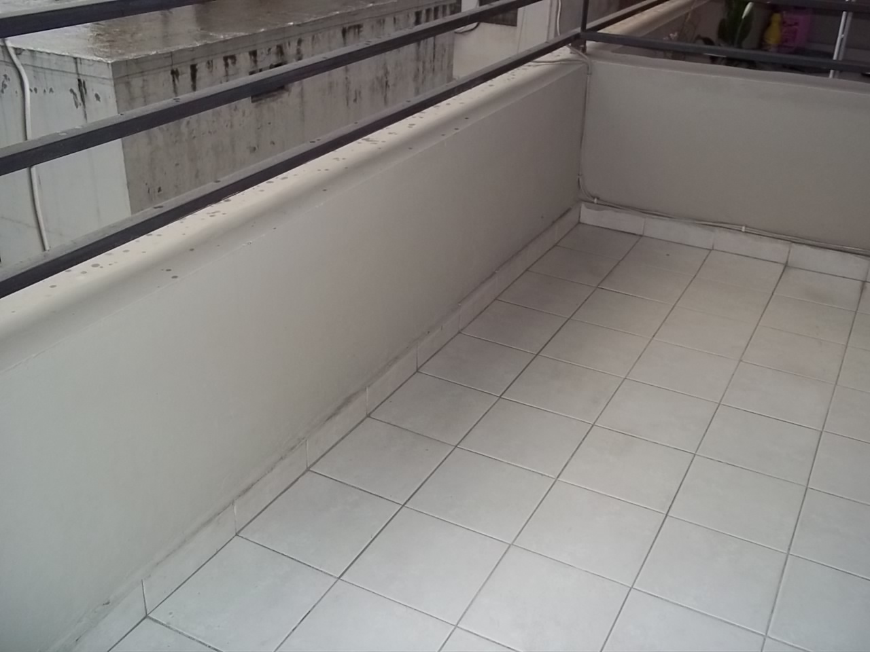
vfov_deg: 39.7
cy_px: 326
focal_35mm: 36
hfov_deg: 51.4
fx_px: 905
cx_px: 435
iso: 160
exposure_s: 1/30
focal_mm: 6.5
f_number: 3.1
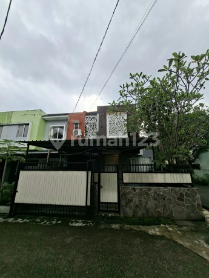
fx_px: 105
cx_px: 104
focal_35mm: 13
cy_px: 139
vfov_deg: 106.2
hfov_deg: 89.9
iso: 40
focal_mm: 1.74
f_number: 2.2
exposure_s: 1/625
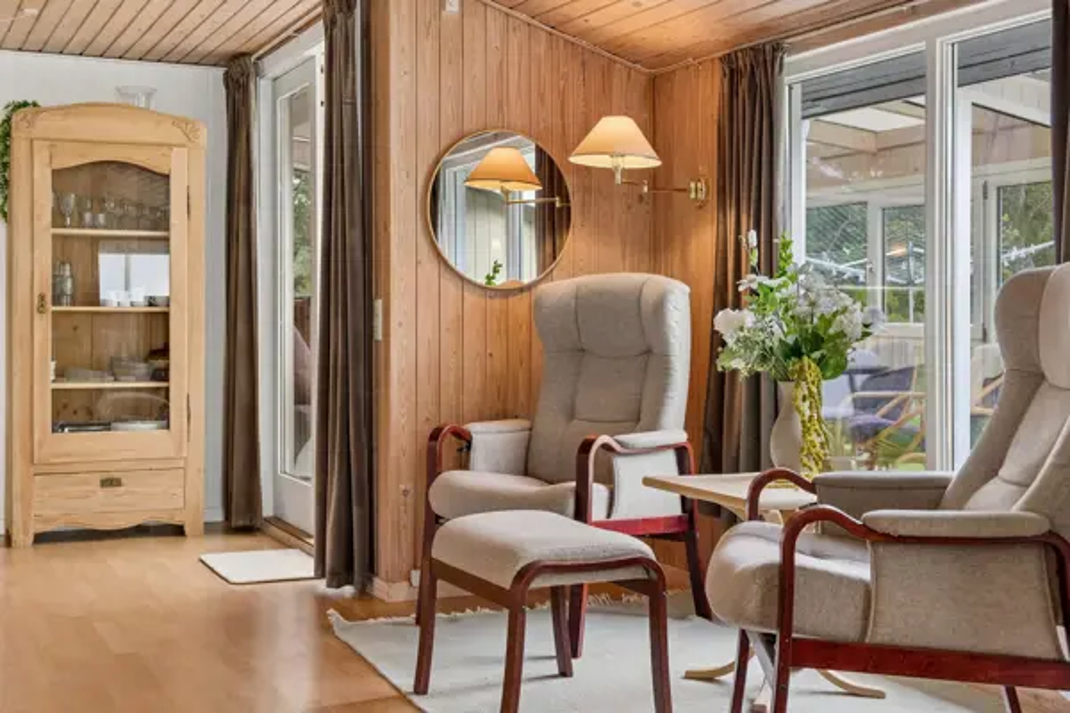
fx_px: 1293
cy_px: 356
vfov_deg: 30.8
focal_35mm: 44
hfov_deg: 45.0
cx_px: 535
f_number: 4.5
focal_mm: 29
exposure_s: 1/40
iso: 200
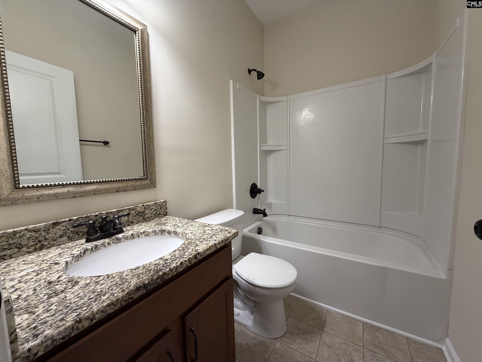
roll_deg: +1.4
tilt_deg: -4.6
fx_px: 195
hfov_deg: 102.1
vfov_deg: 85.7
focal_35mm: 14
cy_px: 181
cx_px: 241
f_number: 2.2
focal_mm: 2.22
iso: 320
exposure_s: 1/120
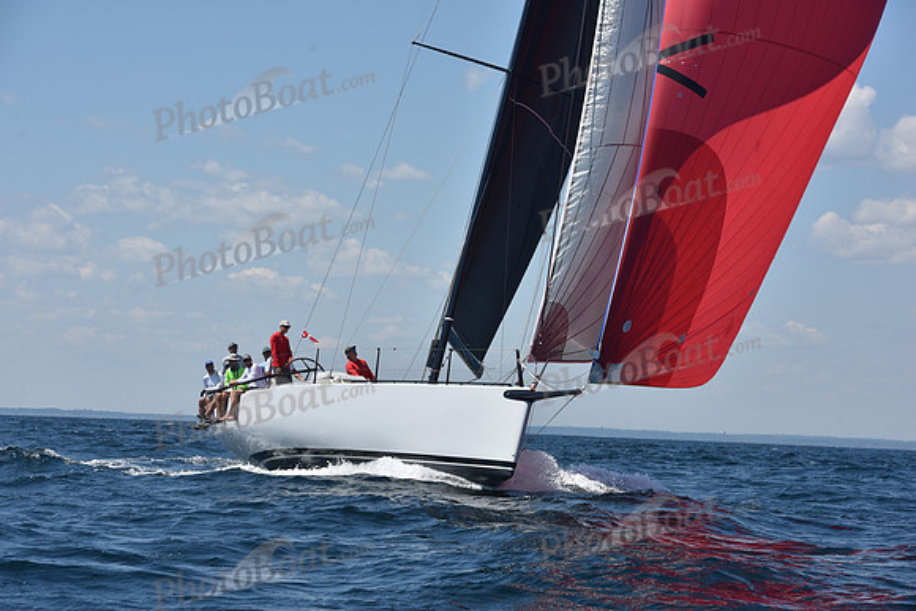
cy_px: 306
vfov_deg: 11.8
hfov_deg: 17.6
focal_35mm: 116
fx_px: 2952
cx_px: 458
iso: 200
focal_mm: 116
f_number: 9
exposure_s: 1/1000
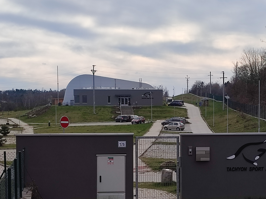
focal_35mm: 38
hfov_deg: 48.1
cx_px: 179
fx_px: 292
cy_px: 141
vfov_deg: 37.1
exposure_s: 1/690
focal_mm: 6.04
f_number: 1.9
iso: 50
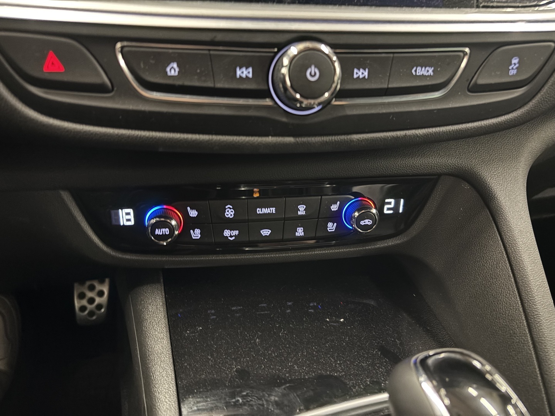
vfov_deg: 53.1
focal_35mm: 26
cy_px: 208
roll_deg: -1.0
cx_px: 278
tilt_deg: -30.5
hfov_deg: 67.3
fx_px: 417
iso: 1000
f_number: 1.6
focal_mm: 5.96
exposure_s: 1/17
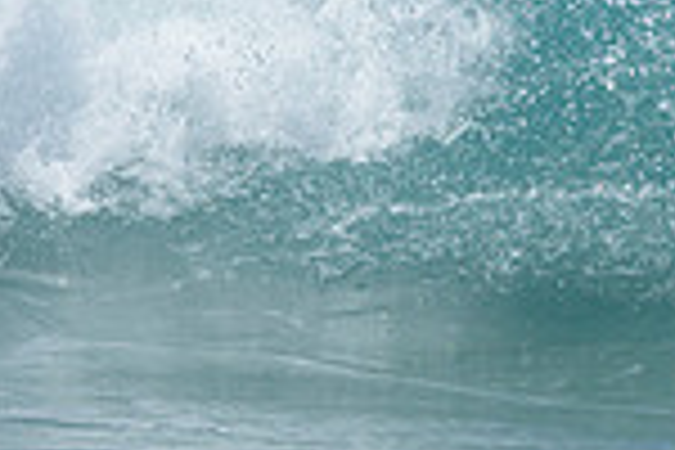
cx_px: 320
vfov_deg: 0.4
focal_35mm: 3087
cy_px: -263
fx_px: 57877
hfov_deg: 0.7
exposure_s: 1/2500
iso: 360
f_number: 6.3
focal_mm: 800
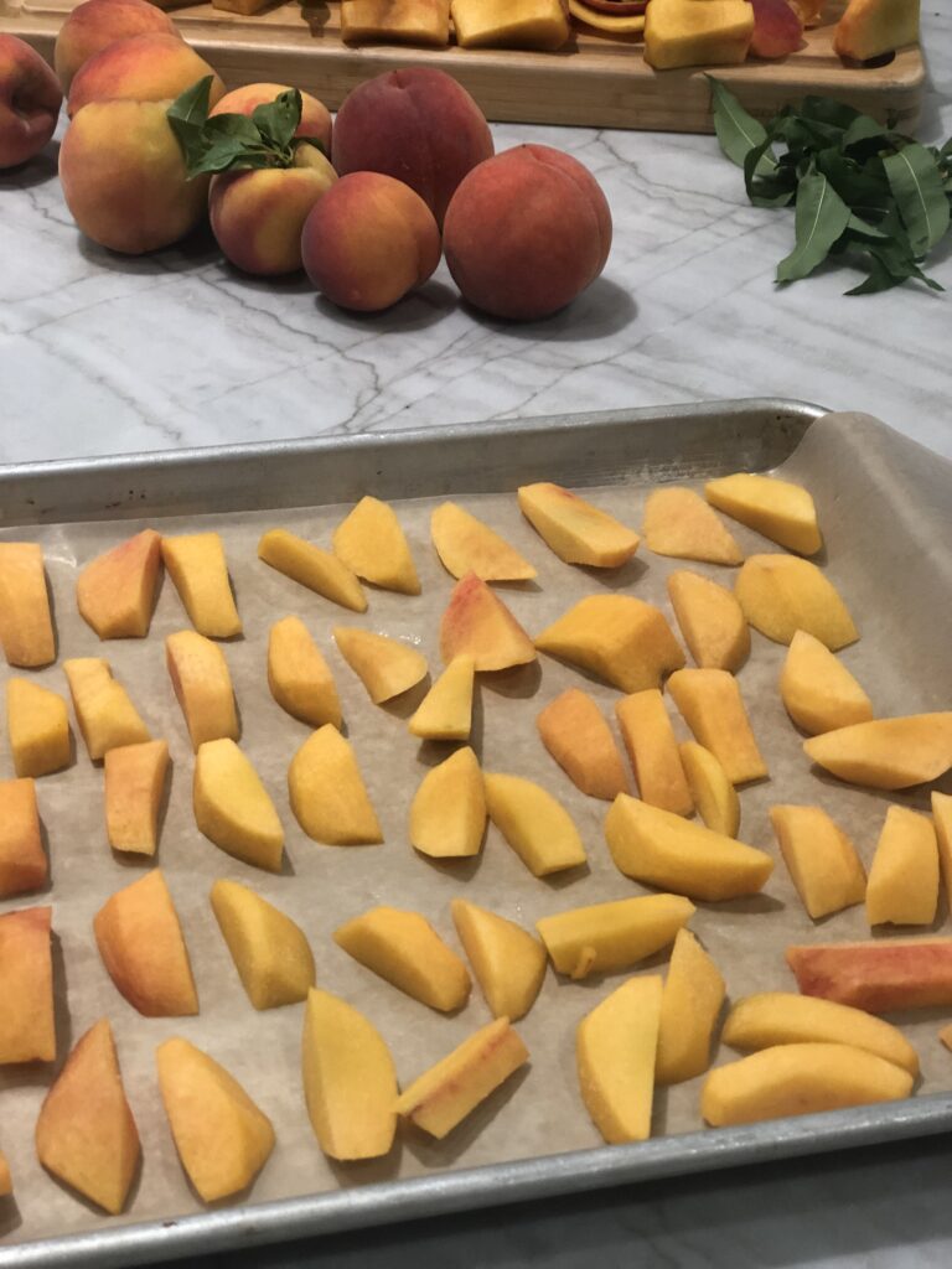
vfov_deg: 33.8
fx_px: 2090
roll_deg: -2.1
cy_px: 634
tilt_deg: -35.2
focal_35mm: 57
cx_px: 476
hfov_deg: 25.7
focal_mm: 6.6
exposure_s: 1/30
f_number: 2.8
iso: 160
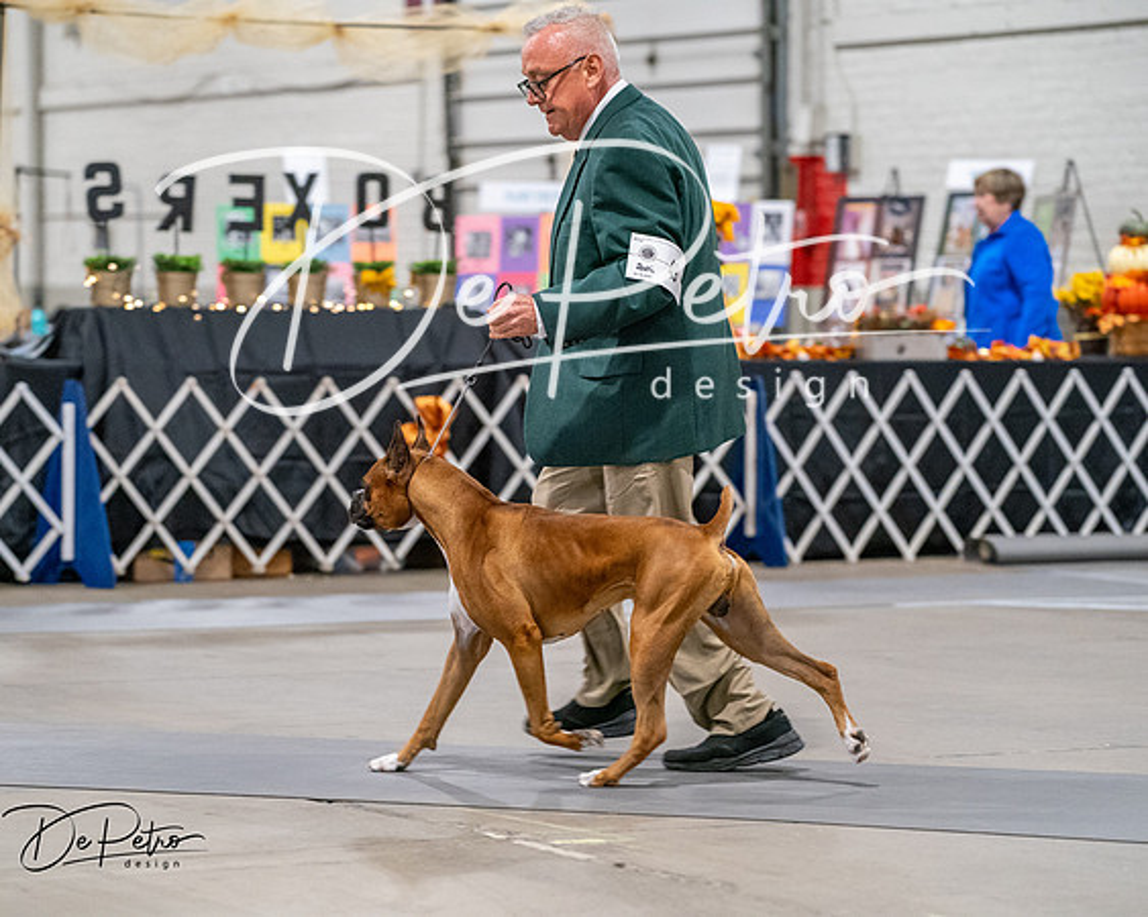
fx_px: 4781
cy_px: 458
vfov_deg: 11.0
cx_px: 574
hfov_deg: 13.7
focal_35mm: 141
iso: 6400
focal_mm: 125
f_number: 3.5
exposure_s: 1/250
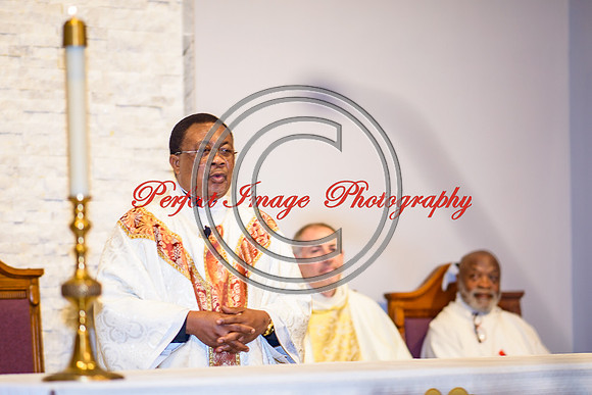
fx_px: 2337
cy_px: 221
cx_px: 253
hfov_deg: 14.4
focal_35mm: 142
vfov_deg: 9.7
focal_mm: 105
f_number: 1.4
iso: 100
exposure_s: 1/100
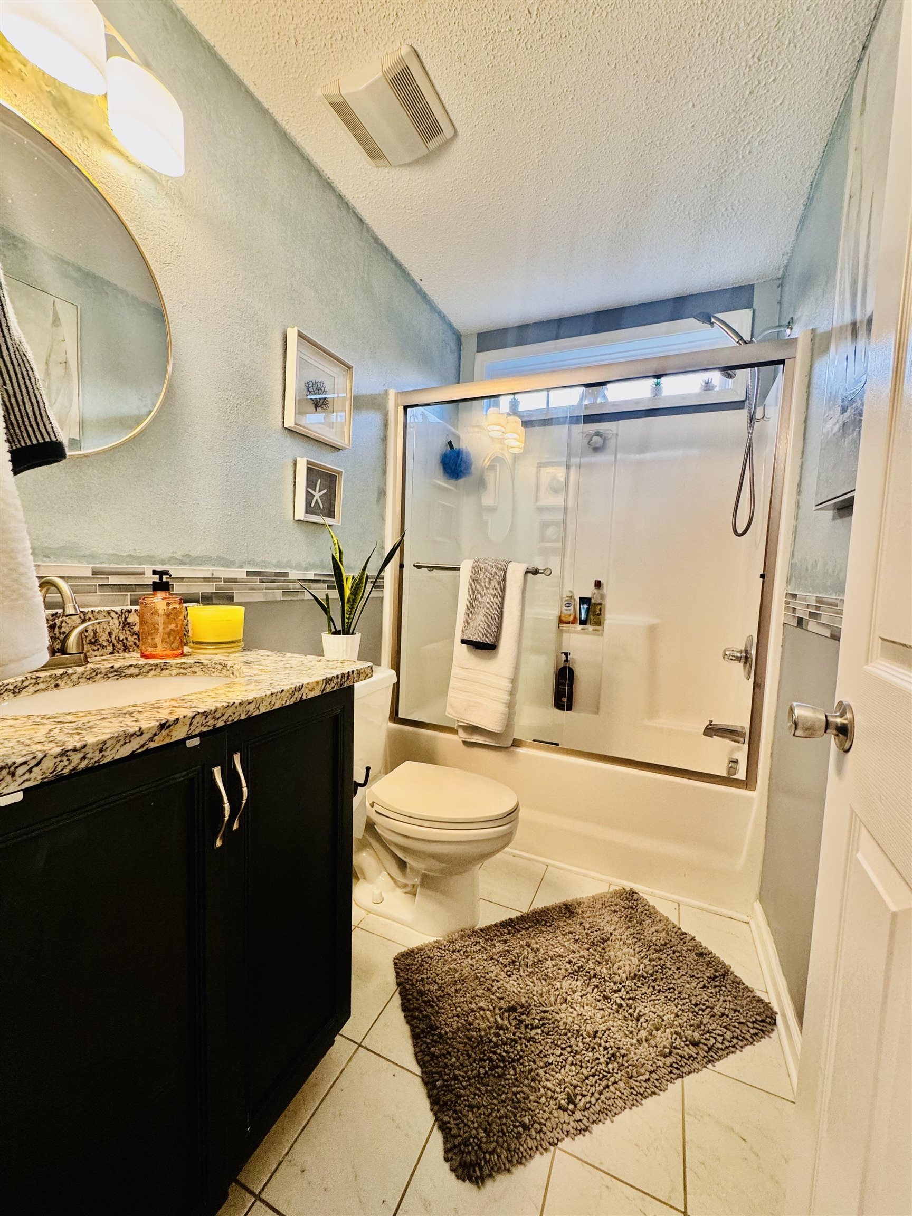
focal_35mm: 14
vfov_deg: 102.1
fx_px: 492
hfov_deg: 85.7
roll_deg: -1.7
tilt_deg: -4.6
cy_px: 608
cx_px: 456
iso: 200
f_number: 2.2
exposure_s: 1/60
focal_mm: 2.22
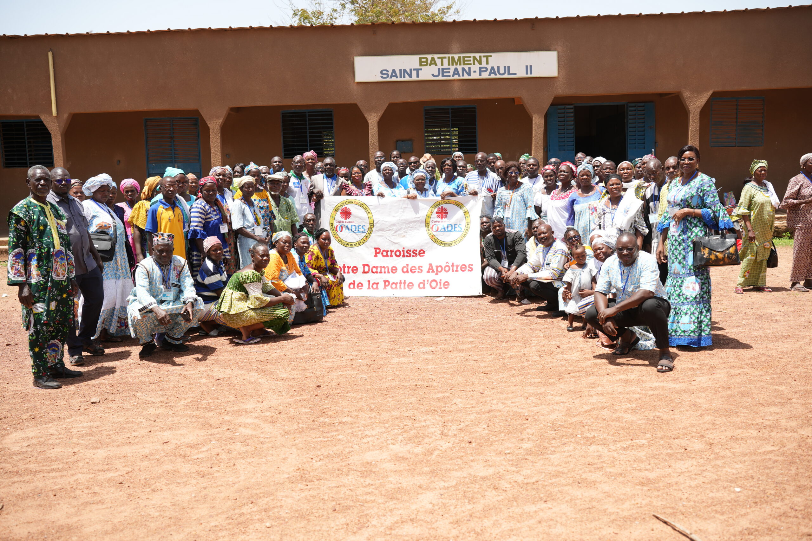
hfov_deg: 54.4
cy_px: 270
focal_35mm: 35
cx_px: 406
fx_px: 789
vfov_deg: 37.9
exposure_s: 1/640
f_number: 3.2
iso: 100
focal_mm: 35
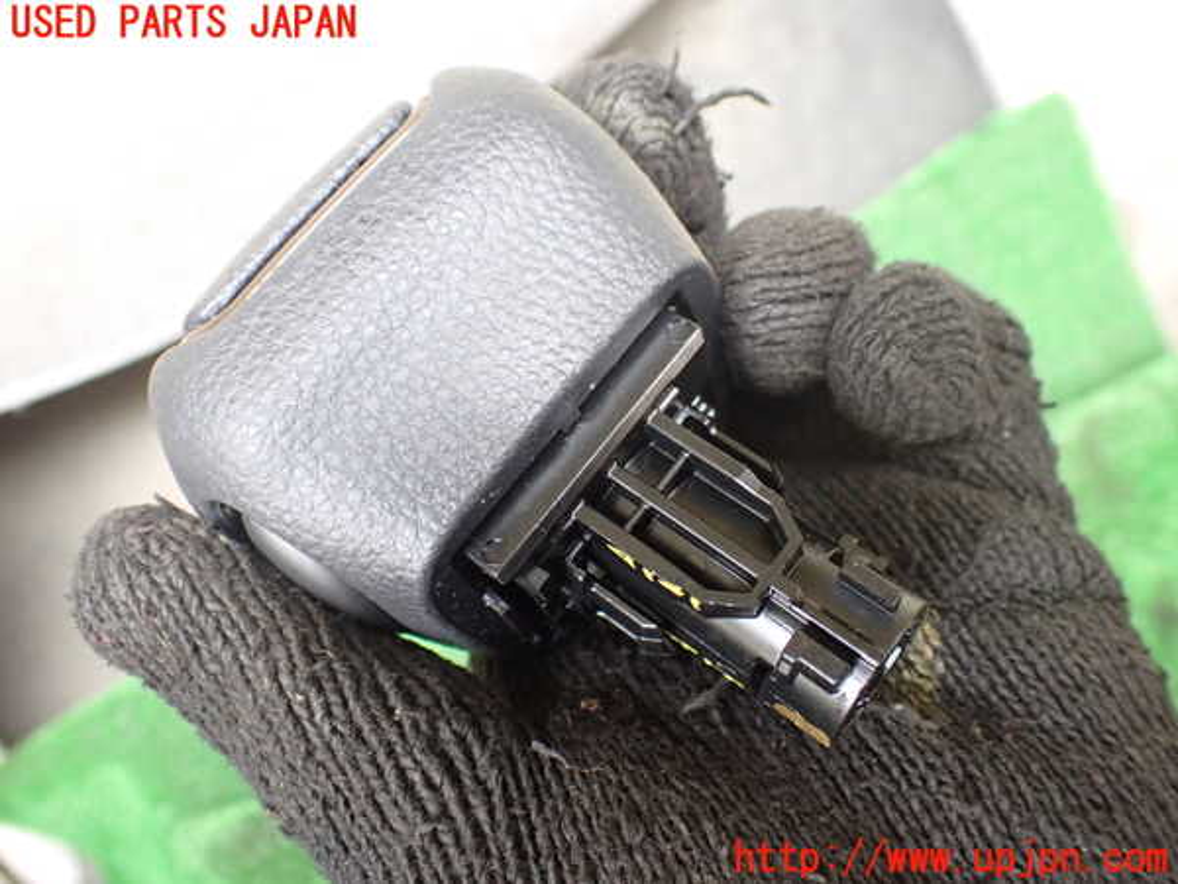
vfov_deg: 46.8
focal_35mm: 30
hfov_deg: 60.0
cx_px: 589
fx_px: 1021
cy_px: 442
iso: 640
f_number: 2.3
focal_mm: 5.4
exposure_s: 1/125
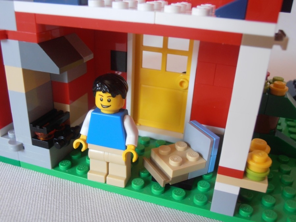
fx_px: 316
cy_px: 111
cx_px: 148
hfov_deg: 50.1
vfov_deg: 38.7
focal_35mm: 37
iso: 125
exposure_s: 1/30
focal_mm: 6.61
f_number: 3.9
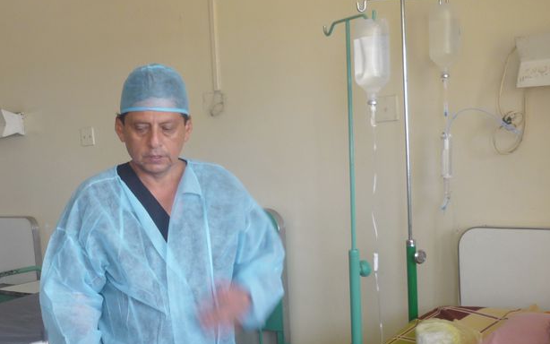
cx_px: 132
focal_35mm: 57
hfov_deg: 34.8
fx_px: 855
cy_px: 297
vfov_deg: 22.3
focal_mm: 5.5
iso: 100
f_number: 2.8
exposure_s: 1/30
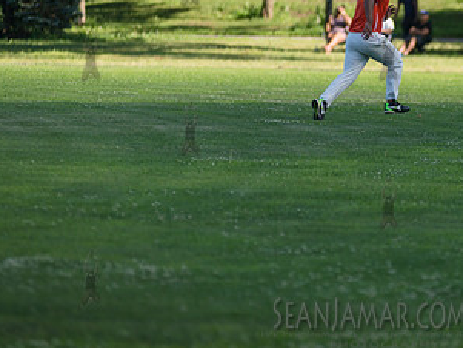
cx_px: 388
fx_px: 4964
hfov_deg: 5.3
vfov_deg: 4.0
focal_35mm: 371
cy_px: 53
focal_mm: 200
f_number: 2.8
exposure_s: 1/2500
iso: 200
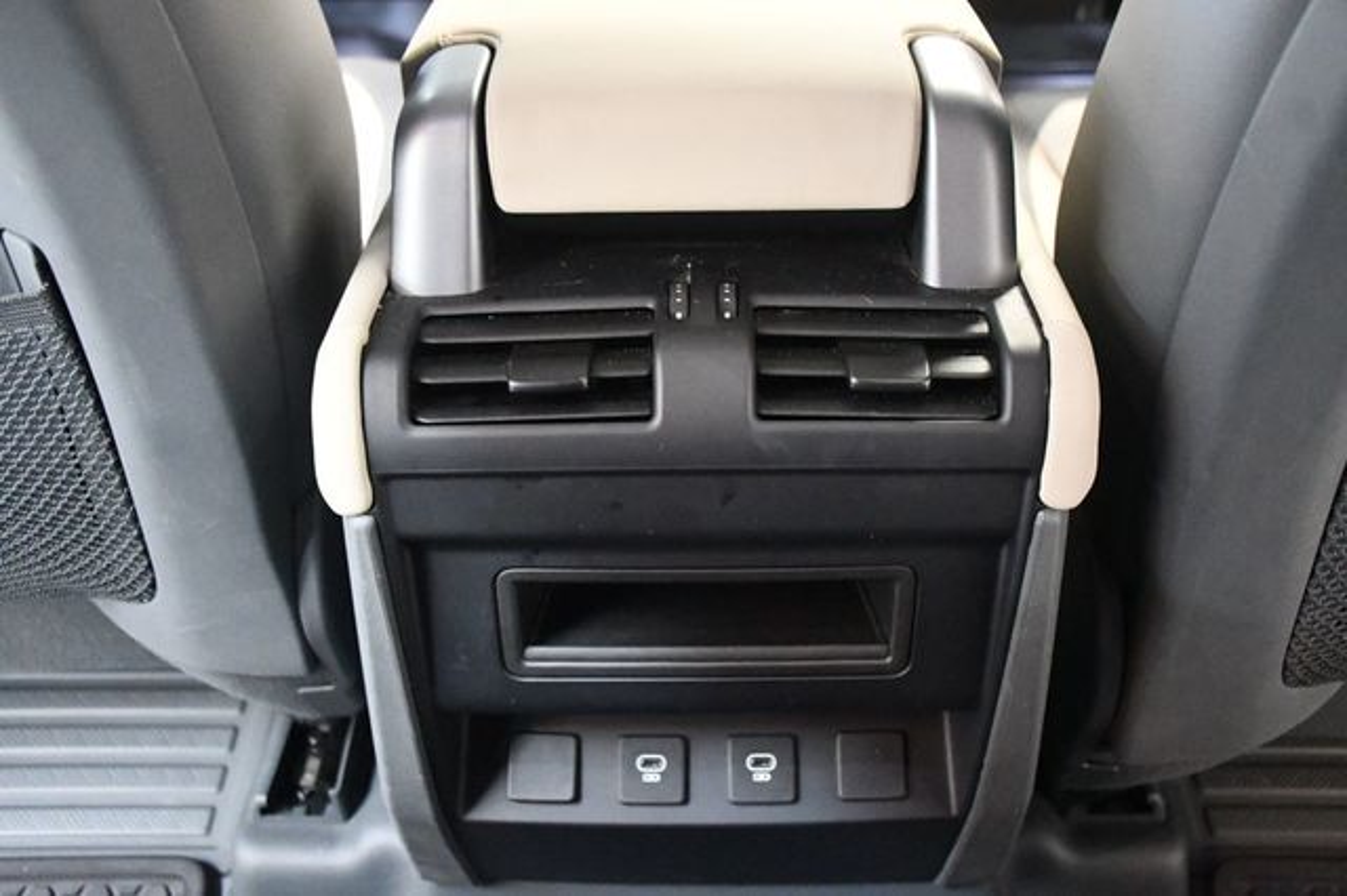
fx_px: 1346
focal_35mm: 36
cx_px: 674
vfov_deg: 36.8
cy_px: 448
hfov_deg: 53.2
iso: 12800
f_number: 3.8
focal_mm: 24
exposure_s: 1/50
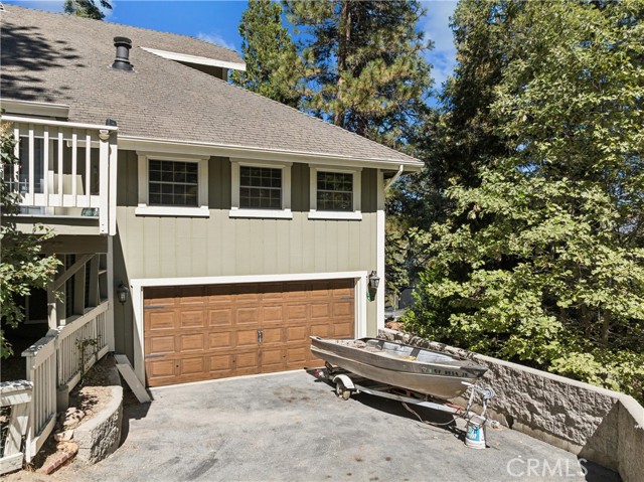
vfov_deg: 56.8
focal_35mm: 24
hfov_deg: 71.6
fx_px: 446
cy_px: 241
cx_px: 322
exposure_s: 1/100
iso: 130
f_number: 2.8
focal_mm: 12.3
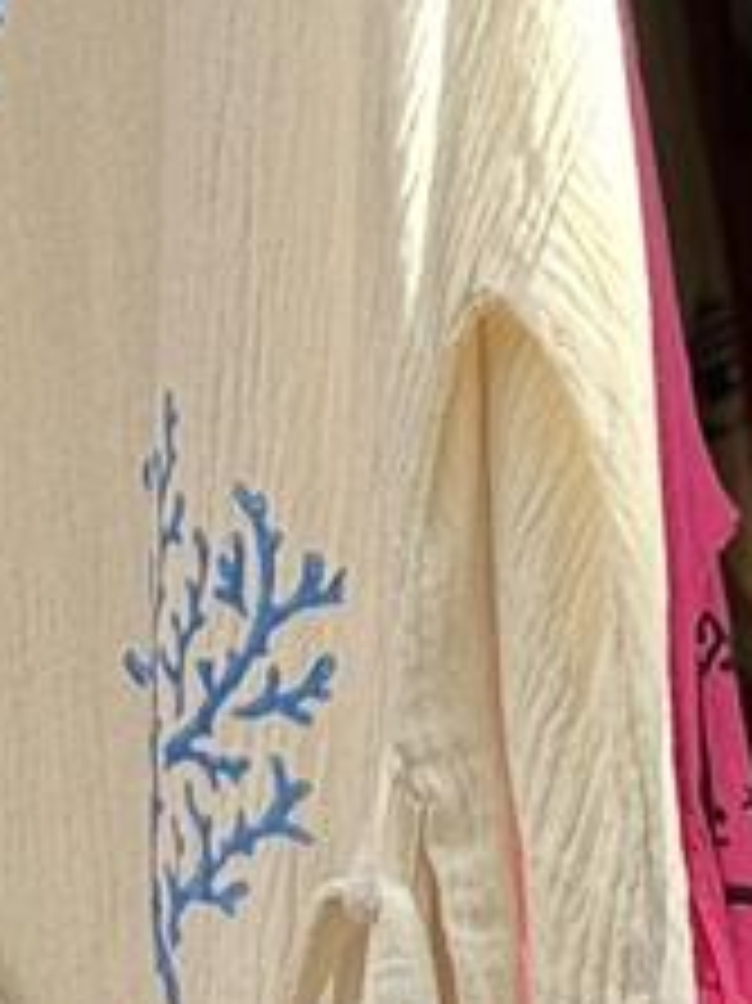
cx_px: 1824
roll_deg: +1.3
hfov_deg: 5.4
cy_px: 2170
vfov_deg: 7.2
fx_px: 7654
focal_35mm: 264
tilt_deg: -3.7
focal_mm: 6.76
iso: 80
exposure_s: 1/246
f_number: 1.78
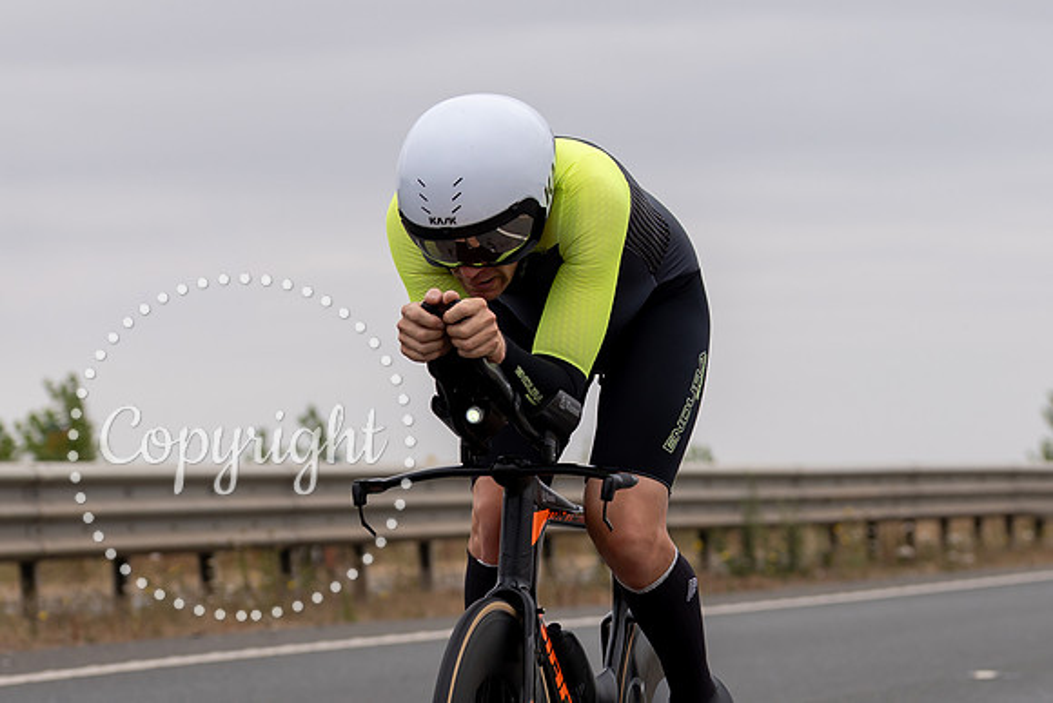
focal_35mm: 200
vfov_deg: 6.8
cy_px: 808
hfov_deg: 10.3
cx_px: 509
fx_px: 5846
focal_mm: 74
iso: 100
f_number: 3.5
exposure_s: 1/800
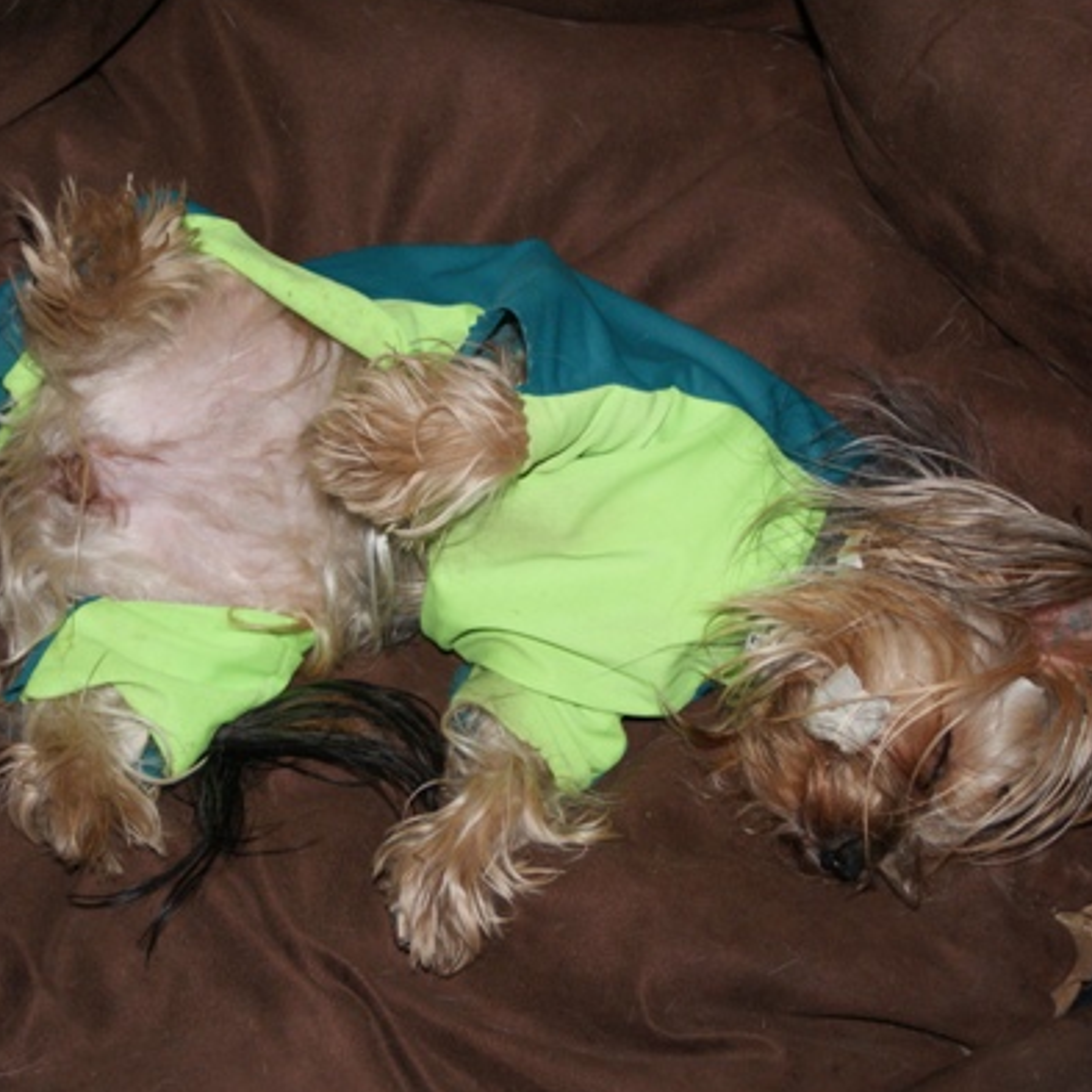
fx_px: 2962
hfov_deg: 20.9
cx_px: 471
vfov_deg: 20.9
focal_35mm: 83
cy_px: 557
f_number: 5.6
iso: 400
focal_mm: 40
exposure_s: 1/60
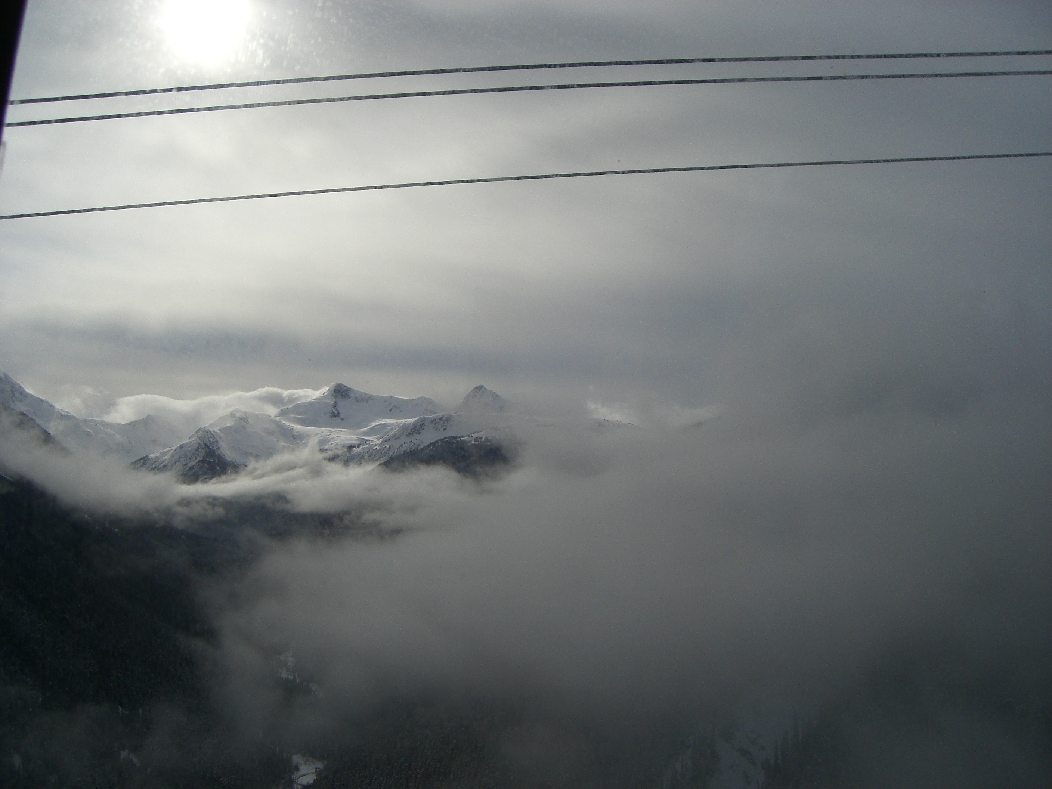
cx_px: 526
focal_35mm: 38
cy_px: 394
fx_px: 1155
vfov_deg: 37.7
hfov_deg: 49.0
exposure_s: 1/1250
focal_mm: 6.2
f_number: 4.3
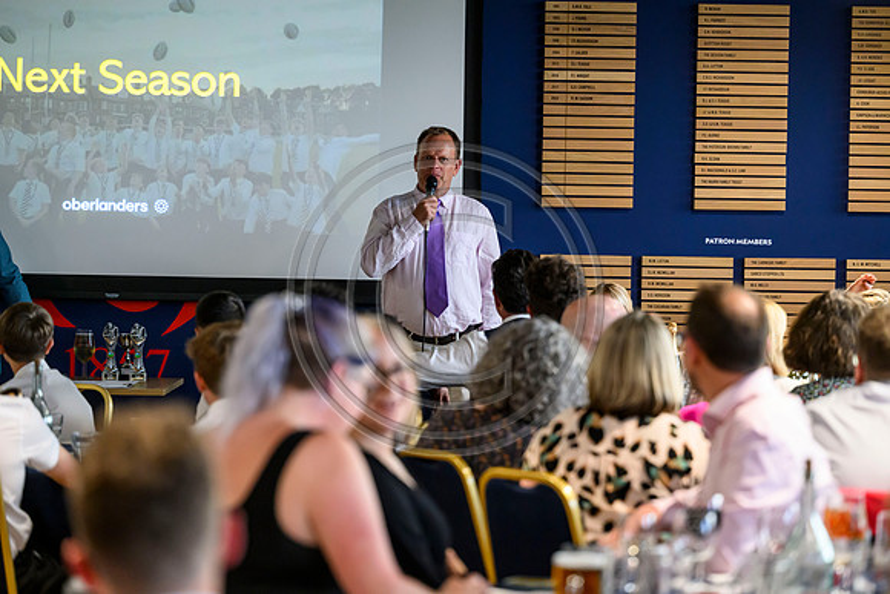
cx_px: 445
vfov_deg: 10.6
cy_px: 297
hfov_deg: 15.8
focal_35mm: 130
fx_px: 3214
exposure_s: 1/200
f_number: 3.2
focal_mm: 130
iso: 5000
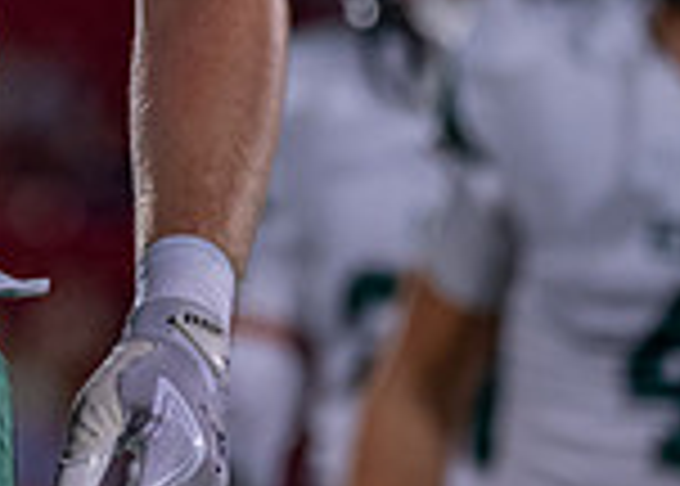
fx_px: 12424
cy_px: -460
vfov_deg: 2.2
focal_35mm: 643
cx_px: -57
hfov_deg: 3.1
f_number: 2.8
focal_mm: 138
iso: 1600
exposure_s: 1/1000
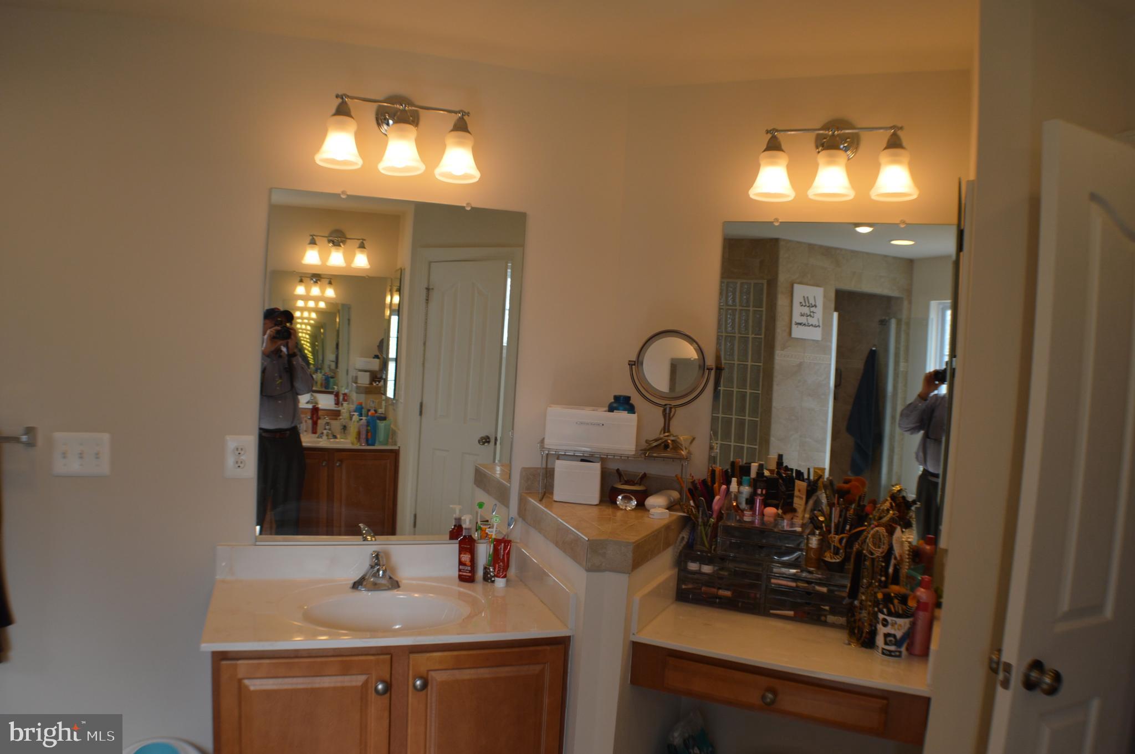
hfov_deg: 57.3
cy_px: 377
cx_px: 568
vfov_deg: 39.9
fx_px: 1039
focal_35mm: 33
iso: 280
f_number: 5.6
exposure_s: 1/125
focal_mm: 22
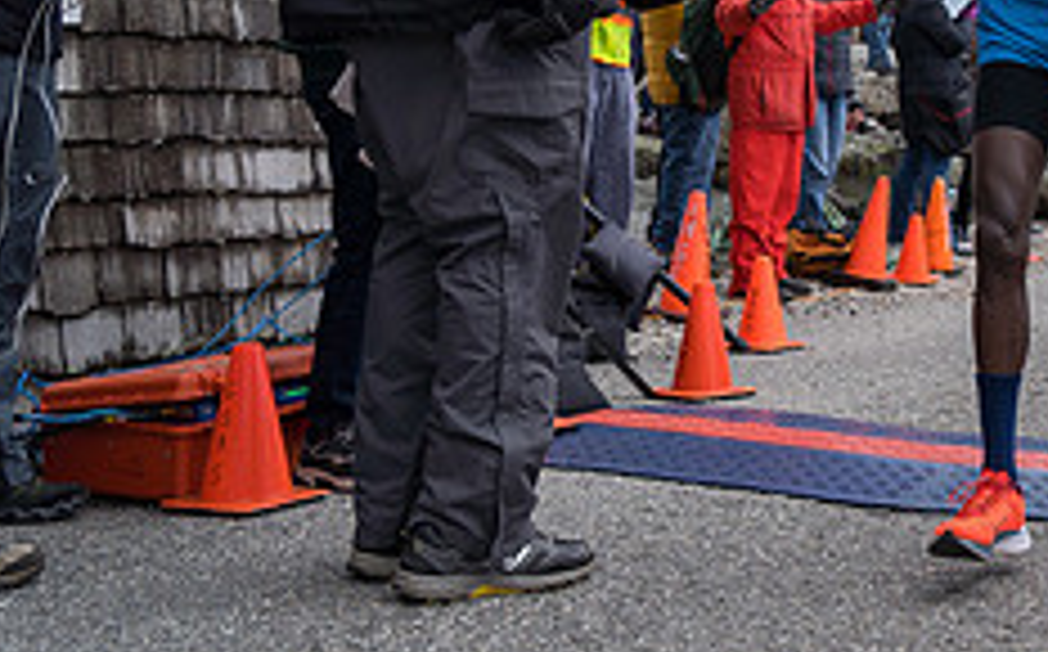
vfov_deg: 20.6
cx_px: 1088
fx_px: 1740
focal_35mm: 61
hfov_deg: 30.7
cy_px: 2
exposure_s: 1/1000
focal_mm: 24
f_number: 4
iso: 100
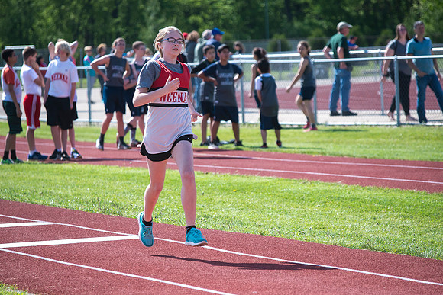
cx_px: 222
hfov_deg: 8.6
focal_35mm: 240
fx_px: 2954
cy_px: 148
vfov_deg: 5.7
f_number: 6.3
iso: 1000
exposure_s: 1/3200
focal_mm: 240
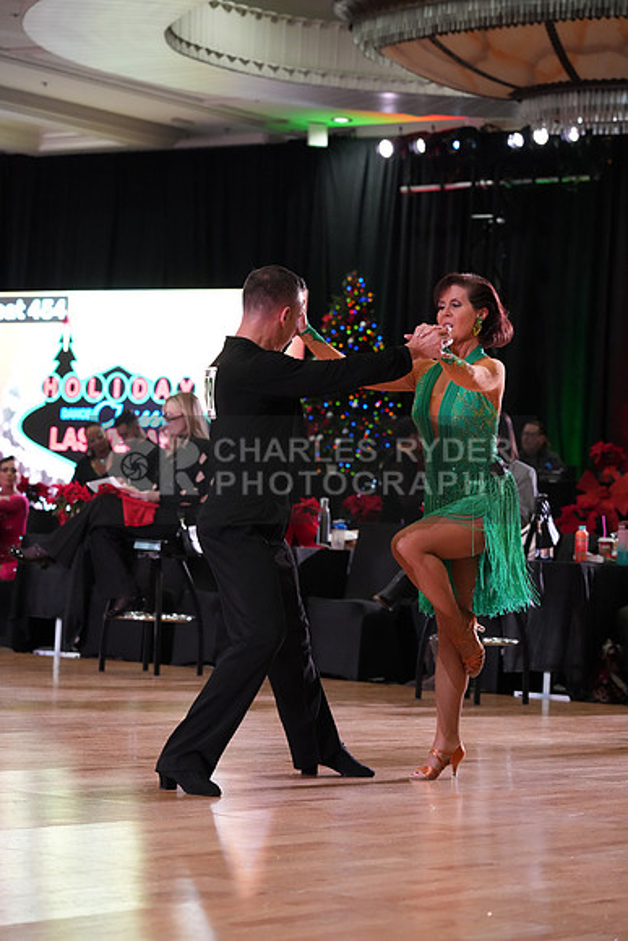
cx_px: 314
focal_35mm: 105
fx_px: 2746
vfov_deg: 19.5
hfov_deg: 13.0
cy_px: 470
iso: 5000
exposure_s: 1/320
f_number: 5
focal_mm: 105
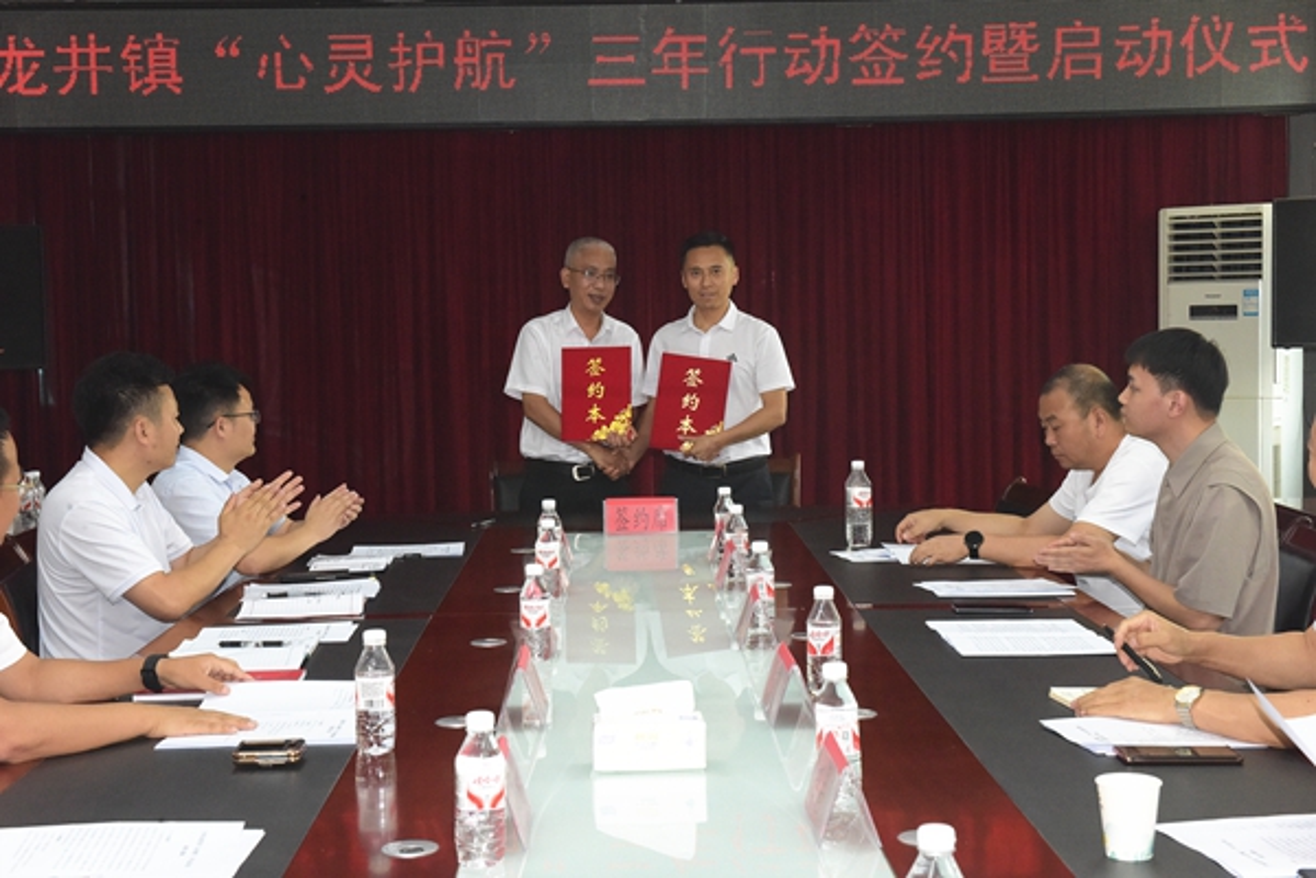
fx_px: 2120
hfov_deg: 34.5
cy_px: 439
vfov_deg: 23.4
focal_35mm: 58
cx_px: 658
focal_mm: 58
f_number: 13
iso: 5000
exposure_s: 1/250
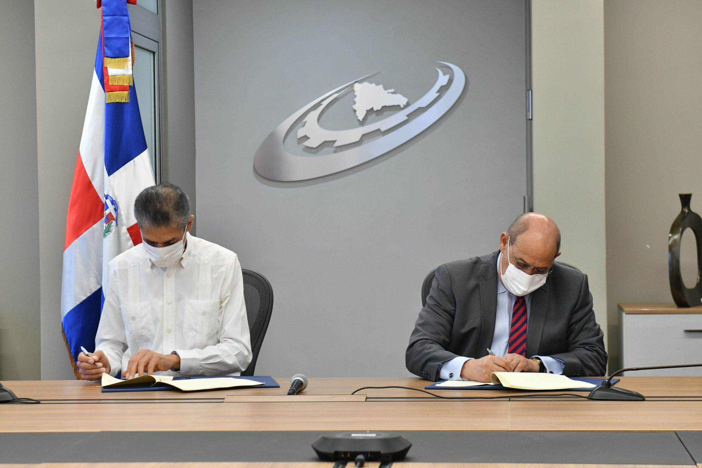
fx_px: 1930
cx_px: 351
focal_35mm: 99
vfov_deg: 13.8
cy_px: 234
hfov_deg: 20.6
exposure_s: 1/125
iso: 1250
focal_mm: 66
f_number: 4
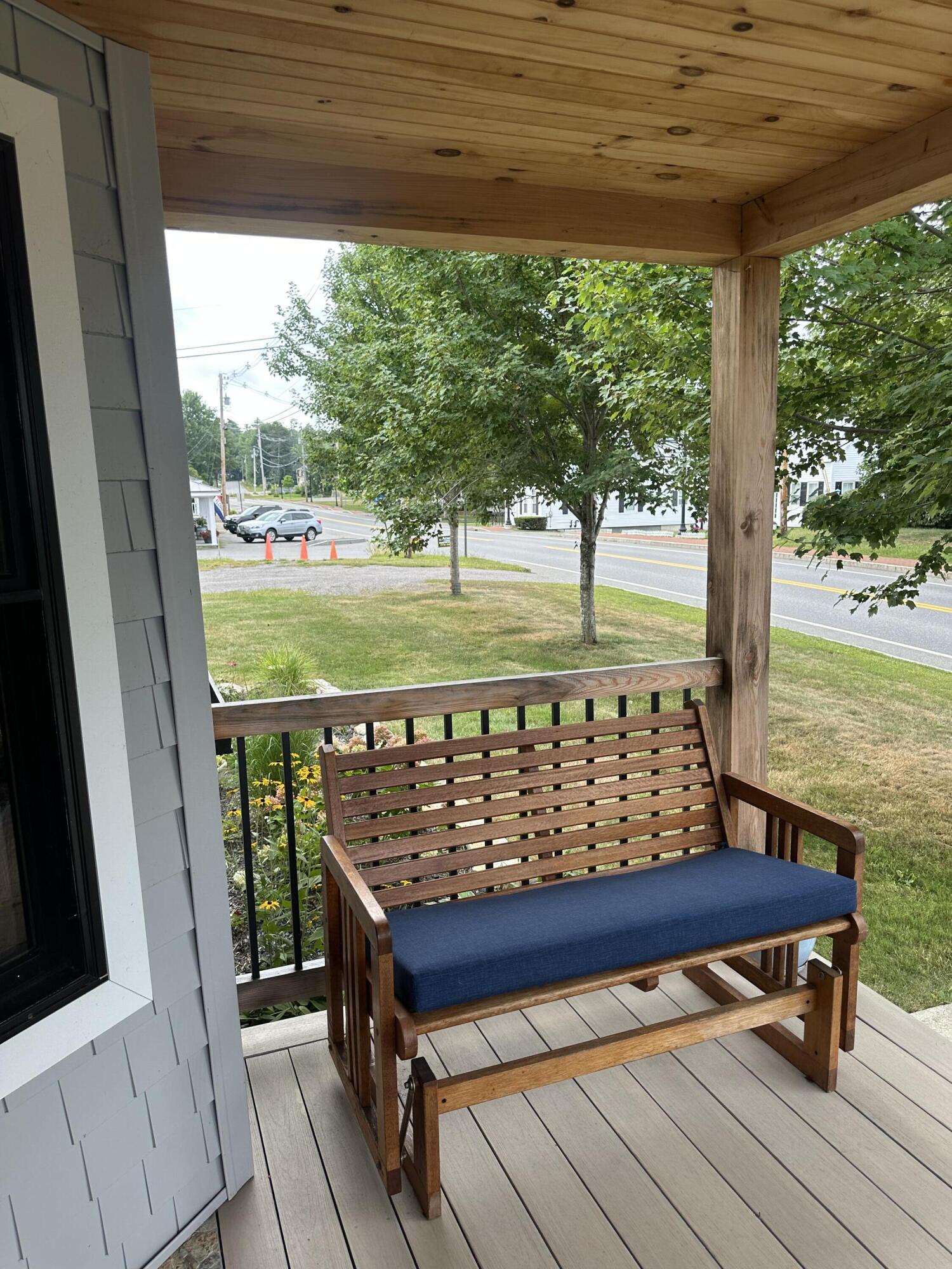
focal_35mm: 24
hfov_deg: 56.8
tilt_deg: -8.5
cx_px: 476
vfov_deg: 71.6
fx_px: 880
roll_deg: +0.6
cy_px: 634
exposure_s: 1/552
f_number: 1.78
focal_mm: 6.86
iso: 80
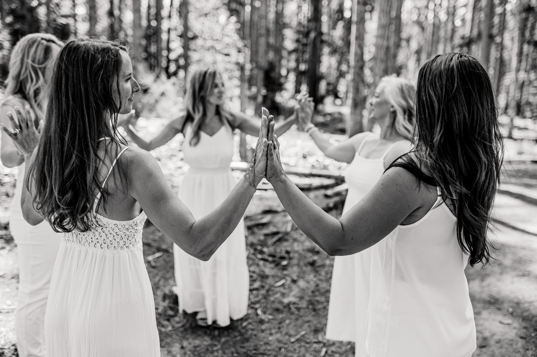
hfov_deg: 54.5
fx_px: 522
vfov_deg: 37.8
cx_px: 268
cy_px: 178
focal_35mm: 35
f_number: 2
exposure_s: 1/2000
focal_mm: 35
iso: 400
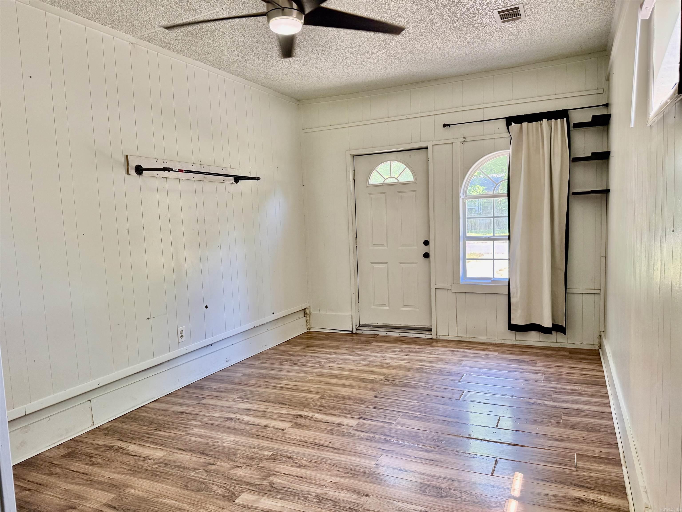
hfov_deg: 71.6
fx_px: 473
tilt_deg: -5.1
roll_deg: +1.9
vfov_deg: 56.8
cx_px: 341
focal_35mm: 24
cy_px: 256
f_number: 1.78
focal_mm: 6.76
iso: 250
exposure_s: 1/120
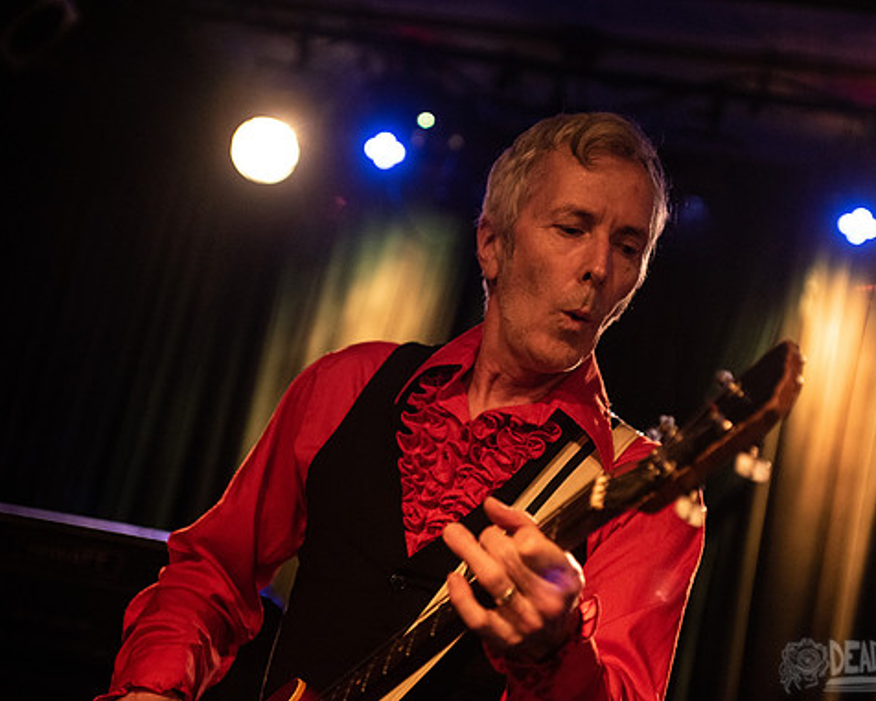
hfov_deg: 23.8
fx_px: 2075
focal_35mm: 80
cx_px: 464
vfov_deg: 19.2
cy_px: 349
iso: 2000
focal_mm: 70
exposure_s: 1/125
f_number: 3.2
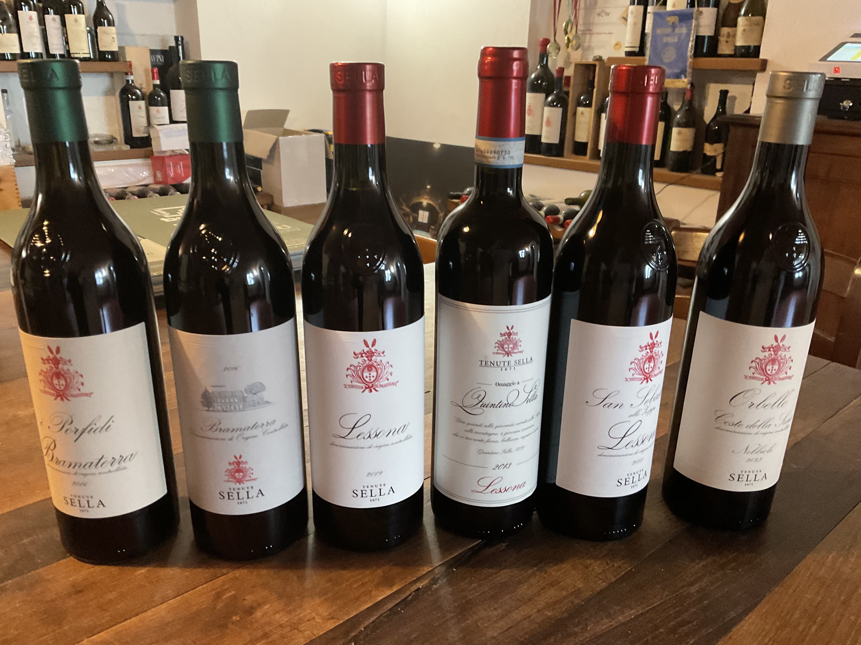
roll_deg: -2.5
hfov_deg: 61.7
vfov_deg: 48.2
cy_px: 322
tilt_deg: -21.0
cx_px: 430
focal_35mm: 29
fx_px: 721
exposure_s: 1/25
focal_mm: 3
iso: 320
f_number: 1.8
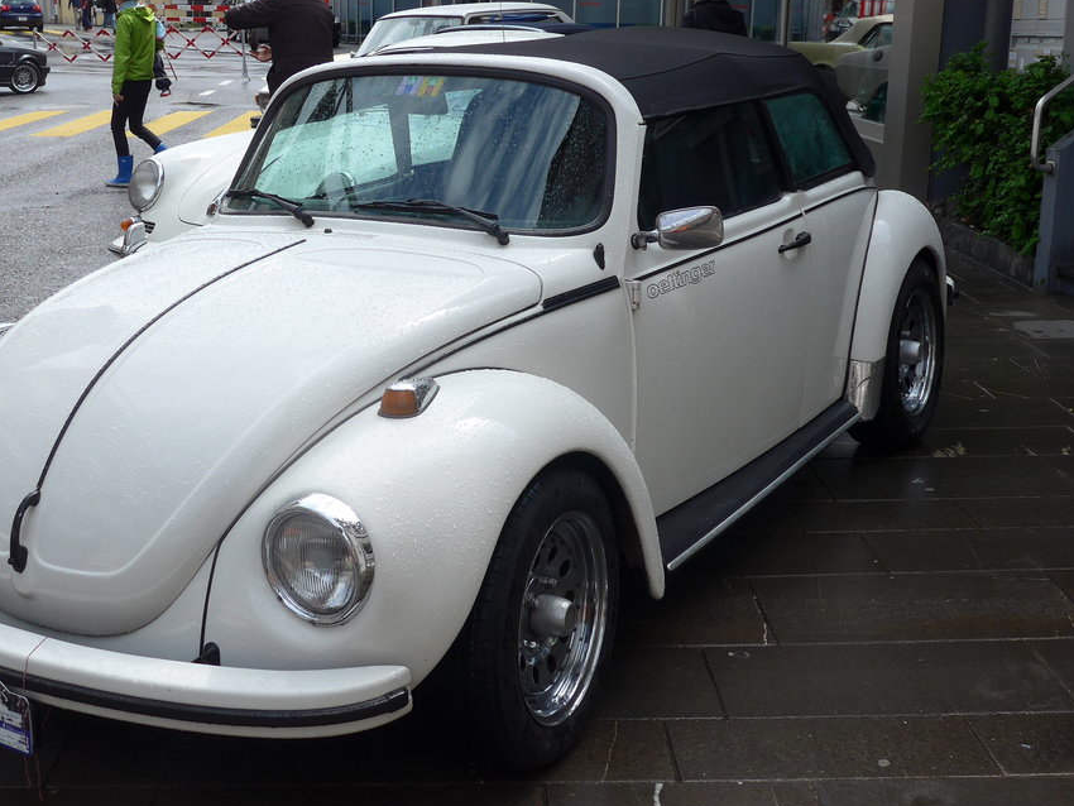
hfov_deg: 39.4
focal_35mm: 48
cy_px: 379
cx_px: 413
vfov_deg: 30.3
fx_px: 1490
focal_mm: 7
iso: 80
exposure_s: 1/1300
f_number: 2.8
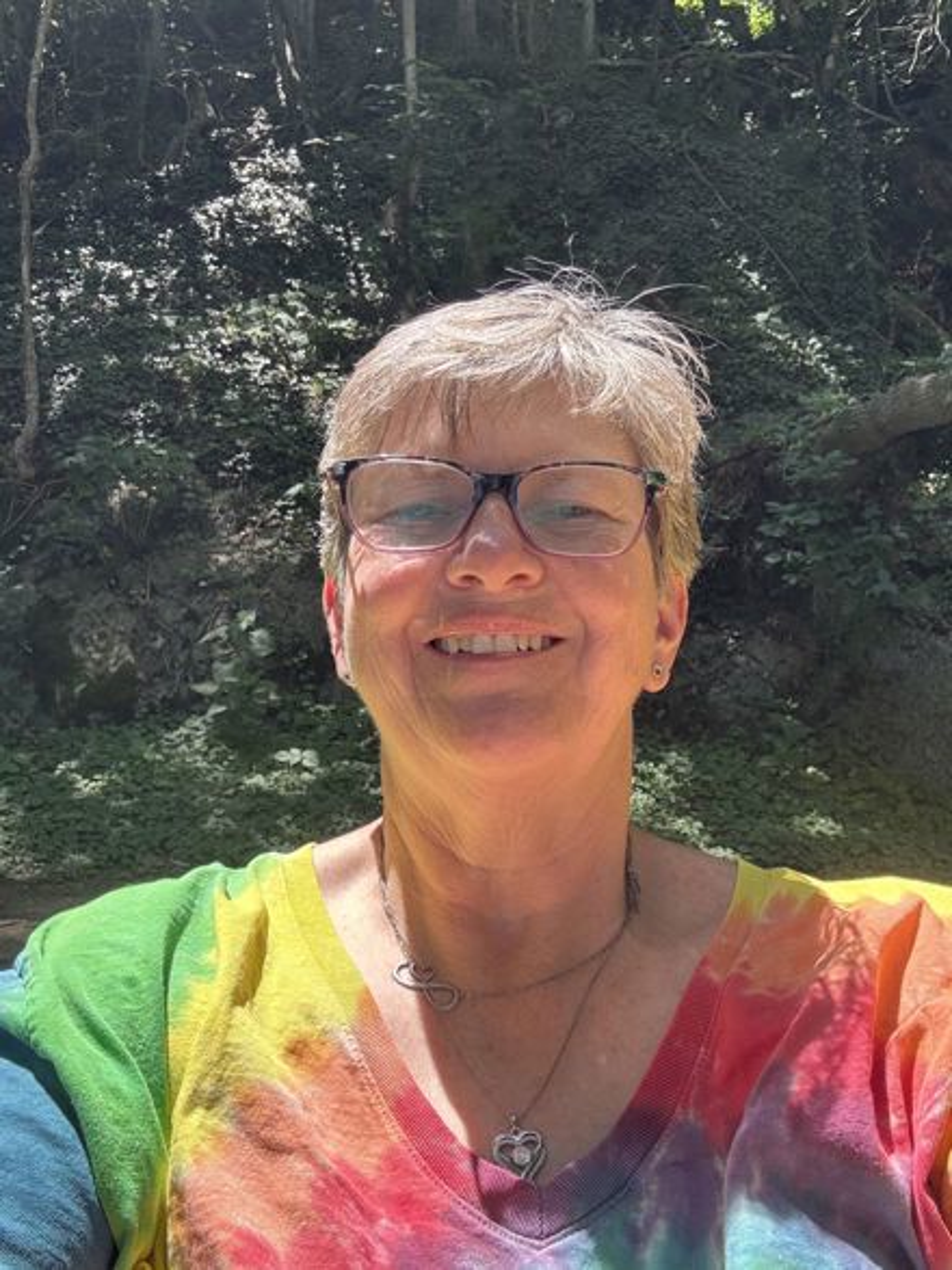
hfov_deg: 46.8
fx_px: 1100
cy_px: 635
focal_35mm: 30
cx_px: 476
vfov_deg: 60.0
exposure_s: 1/292
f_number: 1.9
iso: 25
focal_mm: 2.69
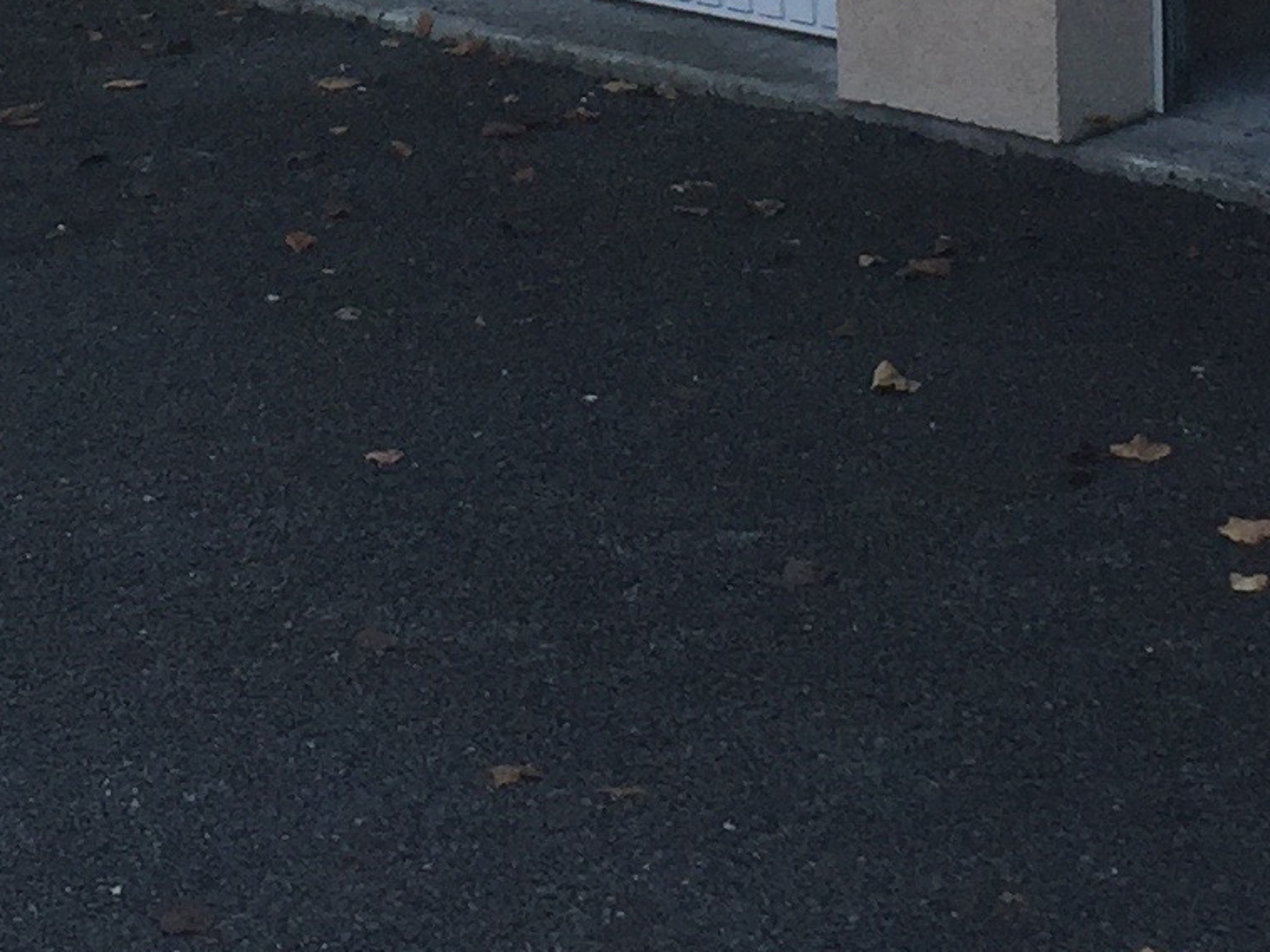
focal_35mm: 125
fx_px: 4587
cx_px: 627
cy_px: -655
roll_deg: +0.2
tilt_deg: -2.6
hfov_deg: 15.8
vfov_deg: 11.2
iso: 32
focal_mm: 4.15
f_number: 2.2
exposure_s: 1/1276
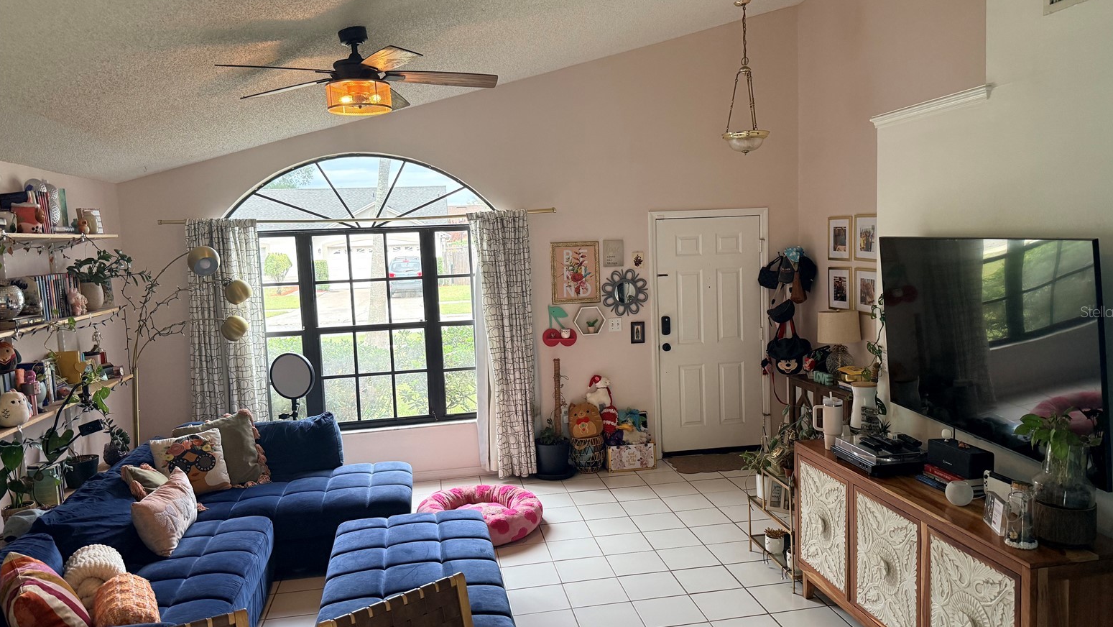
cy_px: 311
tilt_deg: -4.0
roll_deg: +2.2
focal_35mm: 27
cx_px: 573
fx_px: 797
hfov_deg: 69.8
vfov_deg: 42.9
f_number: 1.78
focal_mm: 6.76
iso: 200
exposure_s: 1/66
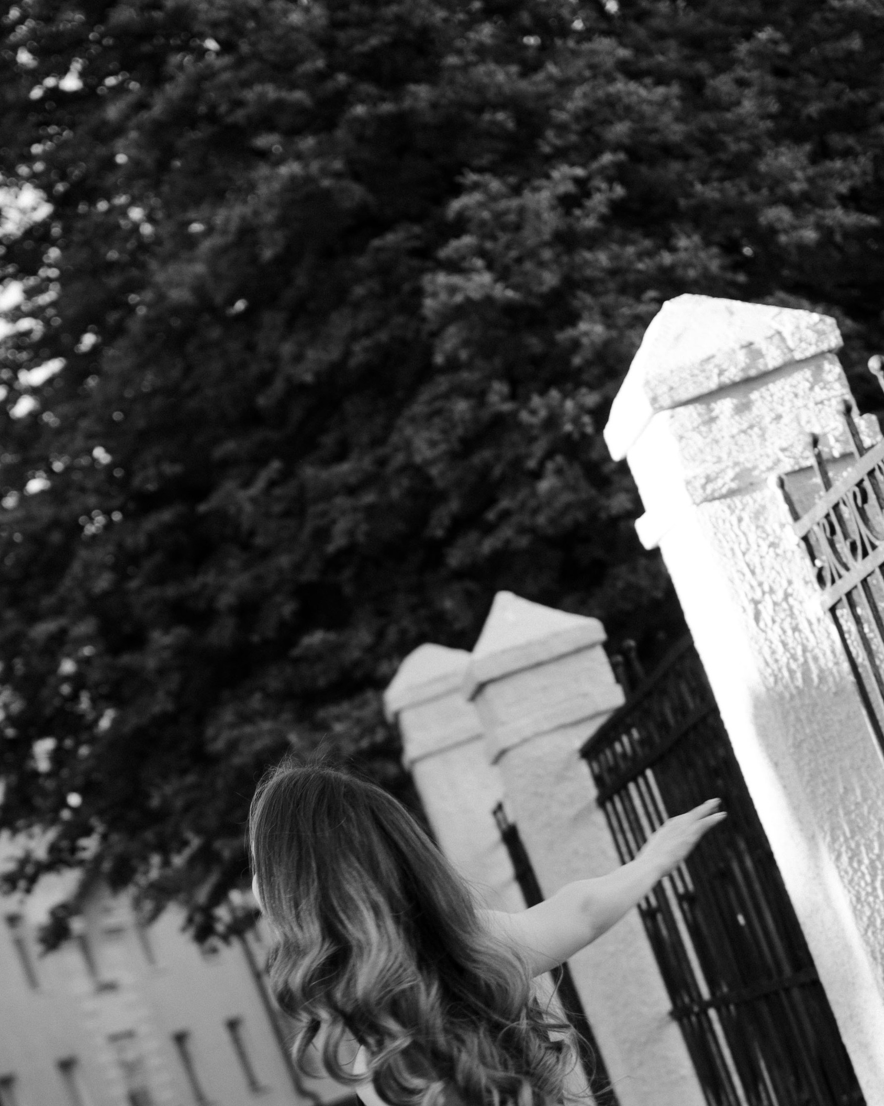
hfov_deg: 17.1
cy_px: 882
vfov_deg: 21.0
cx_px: 406
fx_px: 2944
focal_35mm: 90
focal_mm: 35
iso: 100
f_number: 2.5
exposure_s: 1/250
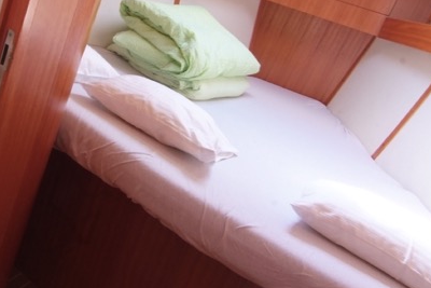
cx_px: 101
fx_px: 407
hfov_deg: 53.0
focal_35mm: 34
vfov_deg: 38.1
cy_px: 78
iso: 500
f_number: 14
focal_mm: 11
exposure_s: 1/5
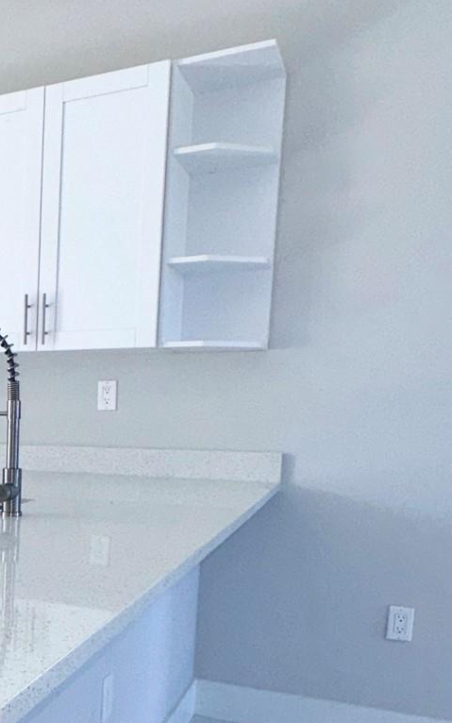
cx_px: -137
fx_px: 611
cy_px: 520
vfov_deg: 58.8
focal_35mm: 31
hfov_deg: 31.3
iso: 50
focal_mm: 2.22
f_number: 2.2
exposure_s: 1/122
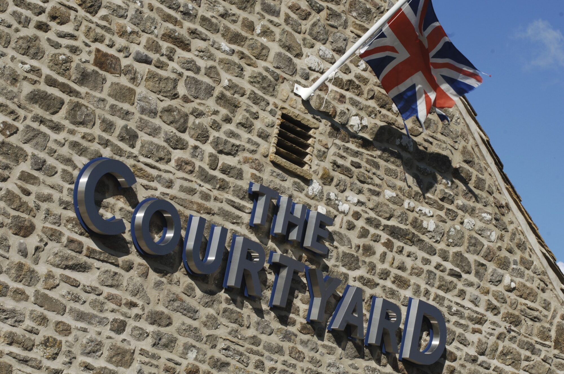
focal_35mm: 120
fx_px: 1878
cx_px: 282
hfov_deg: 17.1
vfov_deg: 11.4
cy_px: 187
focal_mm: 80
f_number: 12
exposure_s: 1/250
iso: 200
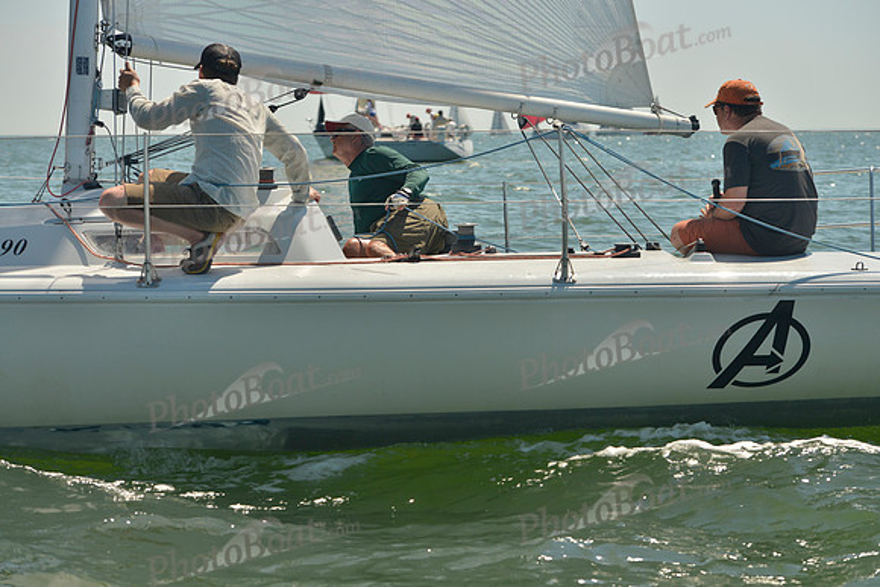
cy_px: 294
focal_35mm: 86
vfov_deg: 15.9
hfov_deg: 23.6
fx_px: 2103
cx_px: 440
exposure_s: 1/640
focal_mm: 86
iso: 200
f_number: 6.3
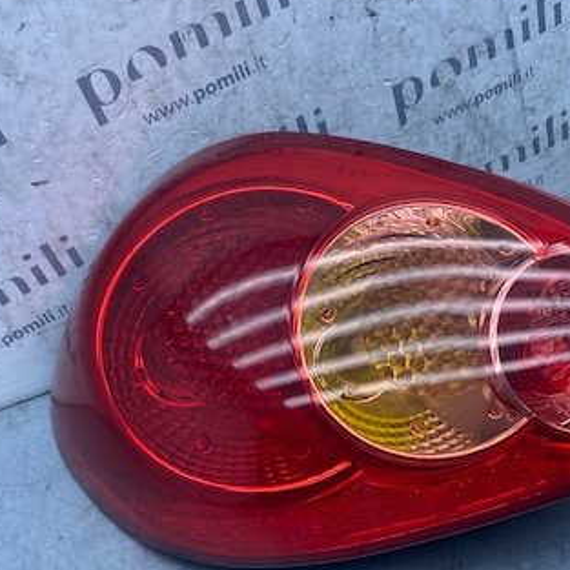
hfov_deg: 35.9
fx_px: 876
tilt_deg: -48.5
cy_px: 439
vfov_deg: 35.1
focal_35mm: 47
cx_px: 351
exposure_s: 1/858
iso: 32
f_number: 1.8
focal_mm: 4.25
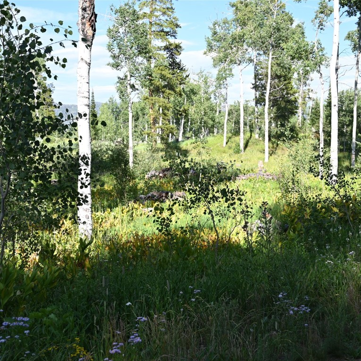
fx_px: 590
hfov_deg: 33.9
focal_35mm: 50
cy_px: 181
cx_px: 212
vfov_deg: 34.0
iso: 110
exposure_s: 1/250
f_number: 5.6
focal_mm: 39
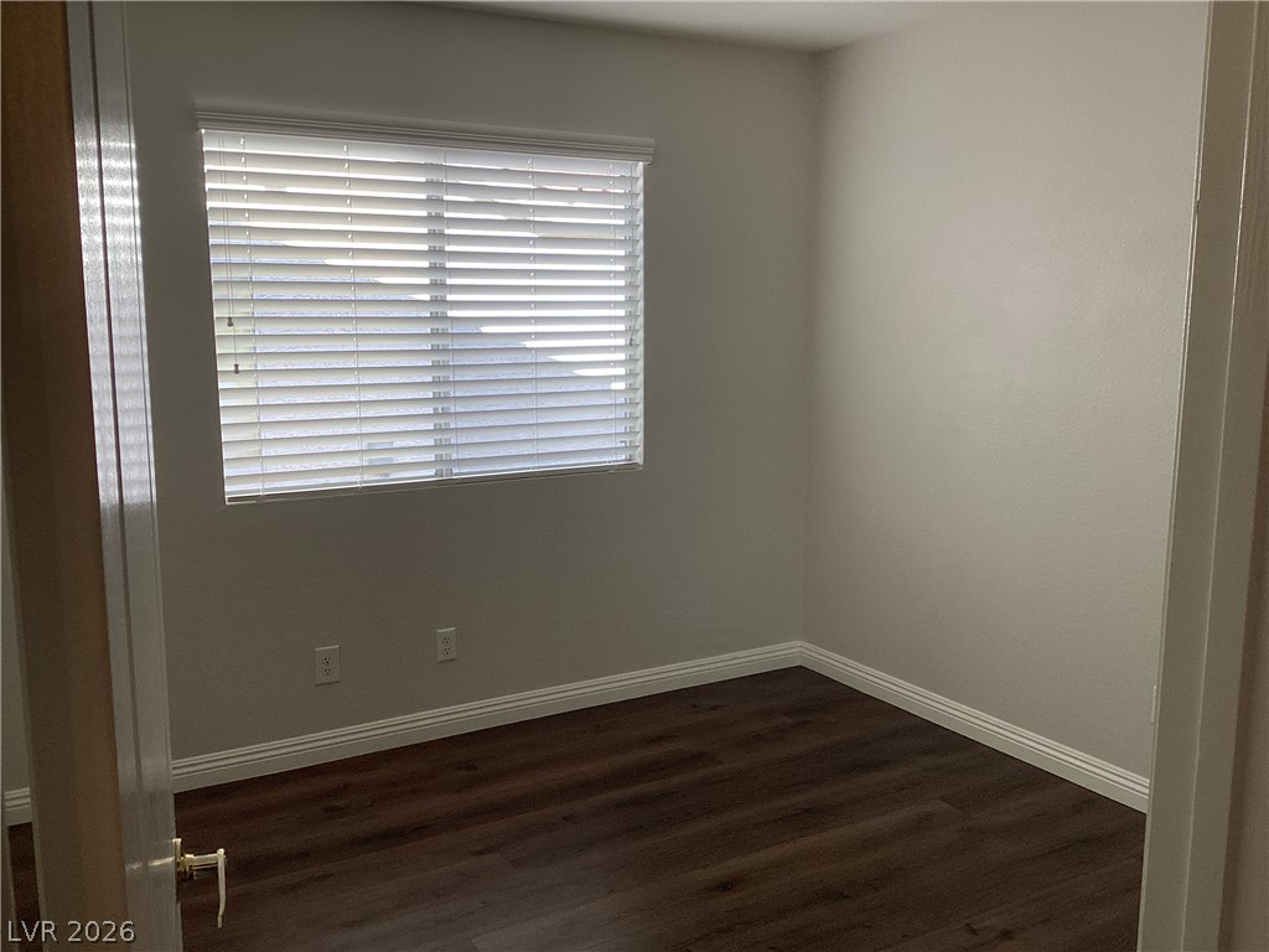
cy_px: 476
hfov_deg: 58.4
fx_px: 1136
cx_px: 634
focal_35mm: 31
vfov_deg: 45.4
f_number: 2.4
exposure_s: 1/100
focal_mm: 3.3
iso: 64
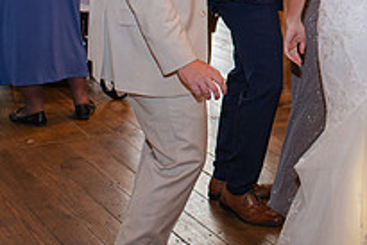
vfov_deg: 13.3
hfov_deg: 19.4
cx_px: 378
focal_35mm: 102
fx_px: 1041
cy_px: -2
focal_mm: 35
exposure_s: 1/200
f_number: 3.2
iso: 500
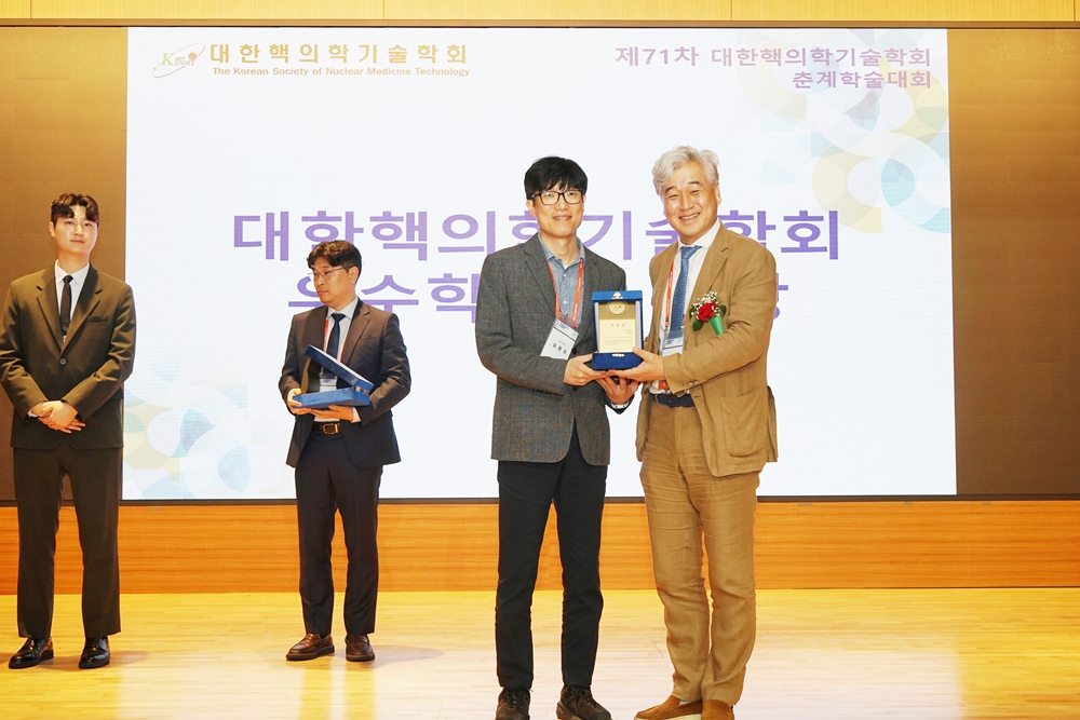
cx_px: 540
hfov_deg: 46.4
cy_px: 360
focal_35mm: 42
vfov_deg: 31.9
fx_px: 1260
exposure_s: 1/80
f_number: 7.1
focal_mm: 42
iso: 400
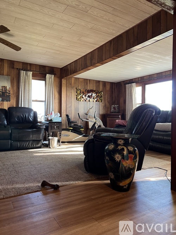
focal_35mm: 26
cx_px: 88
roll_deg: -0.3
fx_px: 176
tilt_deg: +0.1
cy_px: 118
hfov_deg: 53.0
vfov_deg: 67.3
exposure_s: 1/60
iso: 160
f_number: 1.5
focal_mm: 5.7
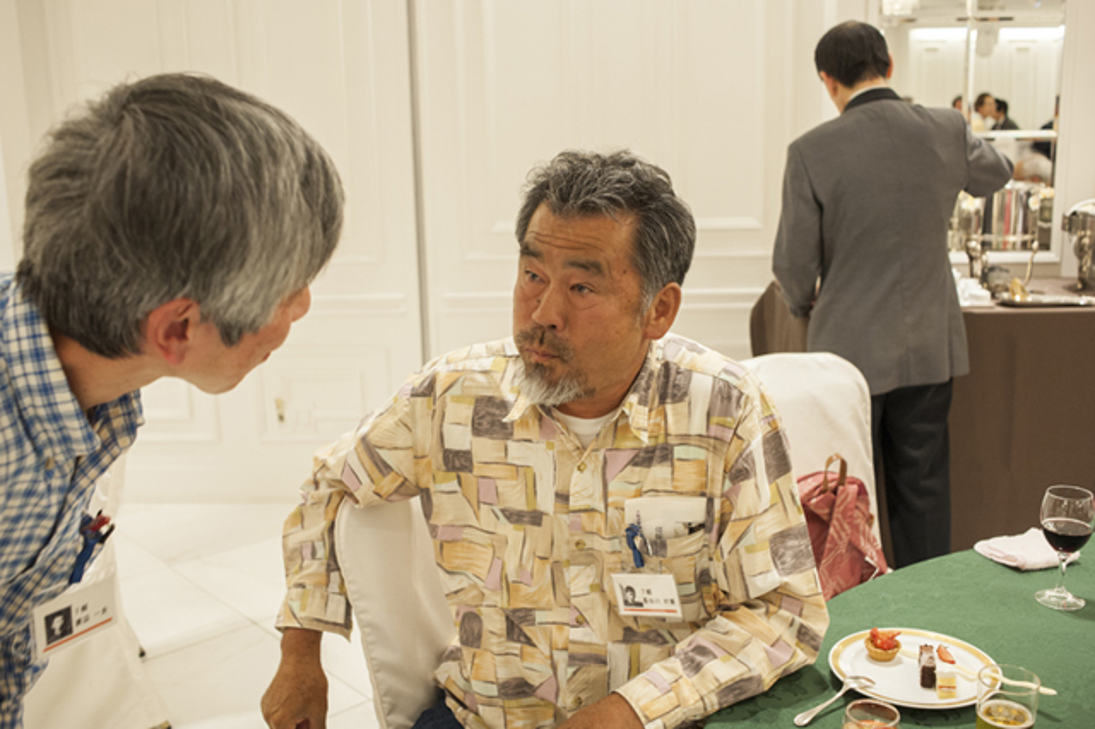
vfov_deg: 37.8
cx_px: 548
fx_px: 1064
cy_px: 364
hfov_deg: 54.5
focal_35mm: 35
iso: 1100
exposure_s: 1/100
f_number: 5.6
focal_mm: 35
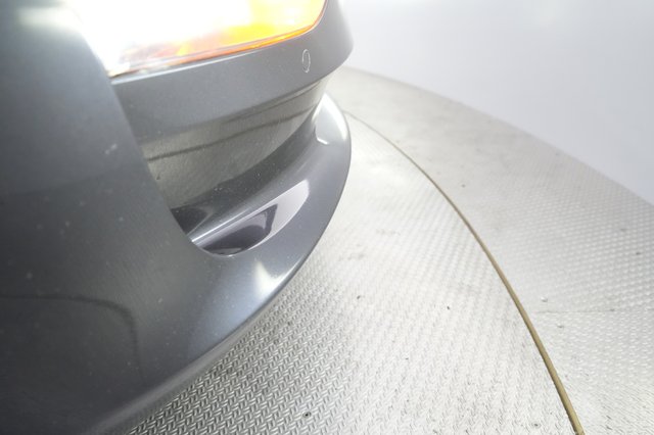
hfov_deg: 65.5
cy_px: 218
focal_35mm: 28
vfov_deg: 46.4
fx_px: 508
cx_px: 327
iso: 6400
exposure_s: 1/100
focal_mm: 28
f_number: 5.6
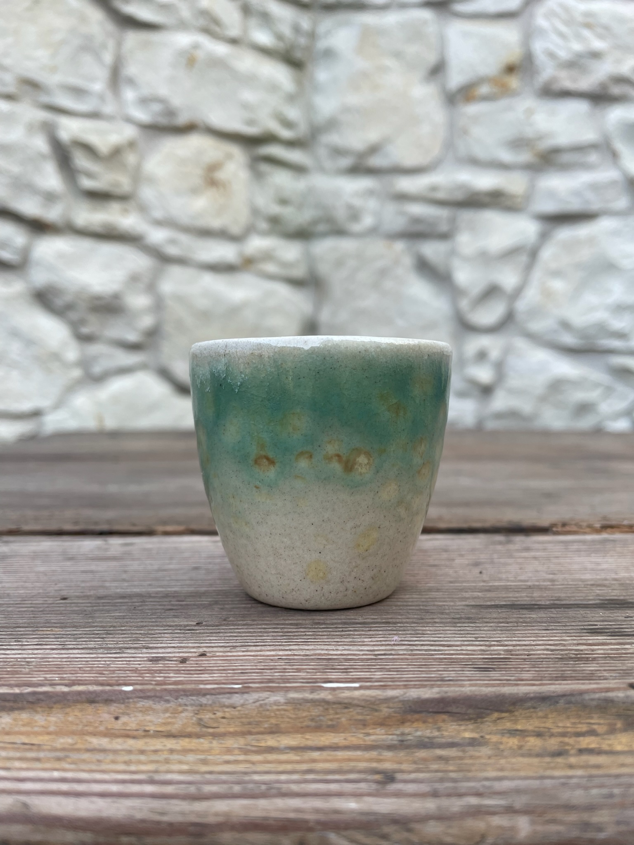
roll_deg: -0.3
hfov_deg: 53.1
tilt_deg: -1.2
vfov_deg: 67.3
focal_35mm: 26
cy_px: 422
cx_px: 317
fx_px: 635
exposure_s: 1/121
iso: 32
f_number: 1.6
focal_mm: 4.2
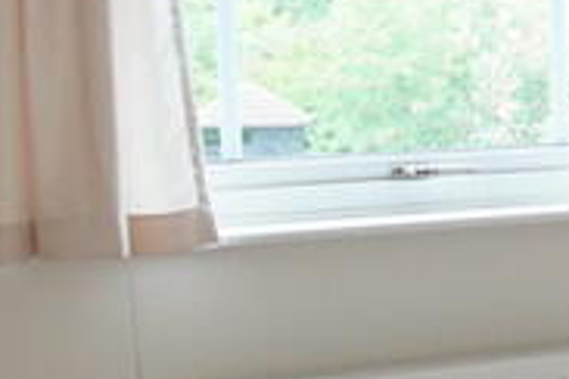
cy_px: 70
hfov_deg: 20.3
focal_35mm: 84
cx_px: 889
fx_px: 1328
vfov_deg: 16.1
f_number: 3.5
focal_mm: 10
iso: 250
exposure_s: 1/60
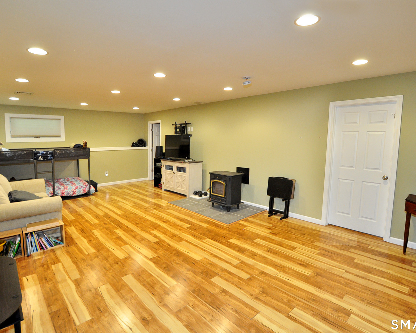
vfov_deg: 77.0
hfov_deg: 89.6
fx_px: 209
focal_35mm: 17
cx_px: 215
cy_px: 166
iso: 800
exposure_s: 1/20
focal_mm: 10
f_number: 4.5
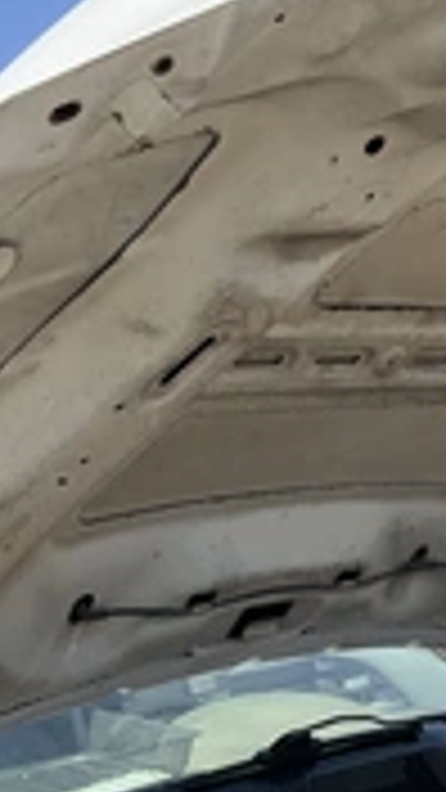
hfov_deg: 16.5
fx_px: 1514
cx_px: 432
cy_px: 302
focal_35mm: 72
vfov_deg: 29.2
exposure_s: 1/1195
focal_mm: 3
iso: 25
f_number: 1.8
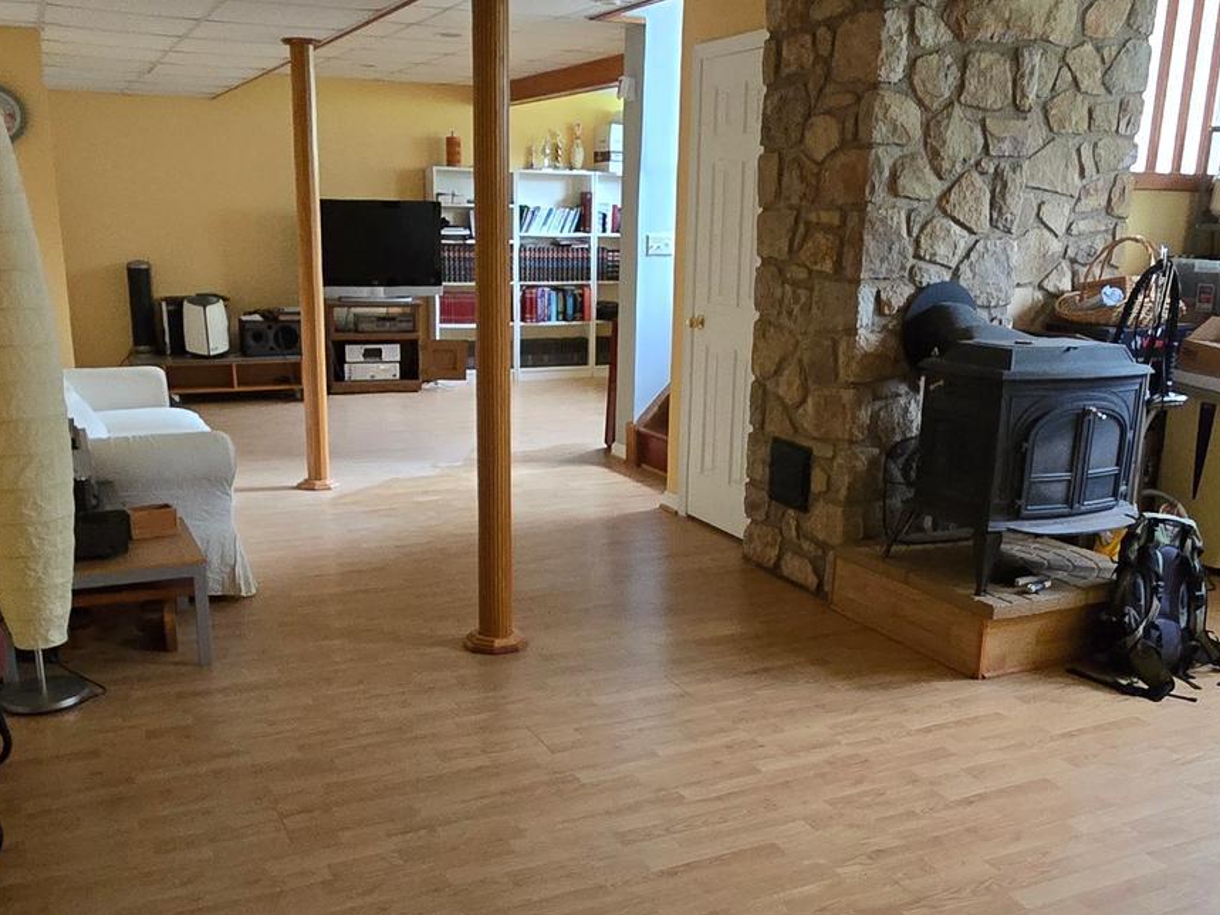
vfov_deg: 45.1
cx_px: 594
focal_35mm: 31
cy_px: 568
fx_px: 1092
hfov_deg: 58.3
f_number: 2.2
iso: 800
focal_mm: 2.2
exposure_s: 1/60
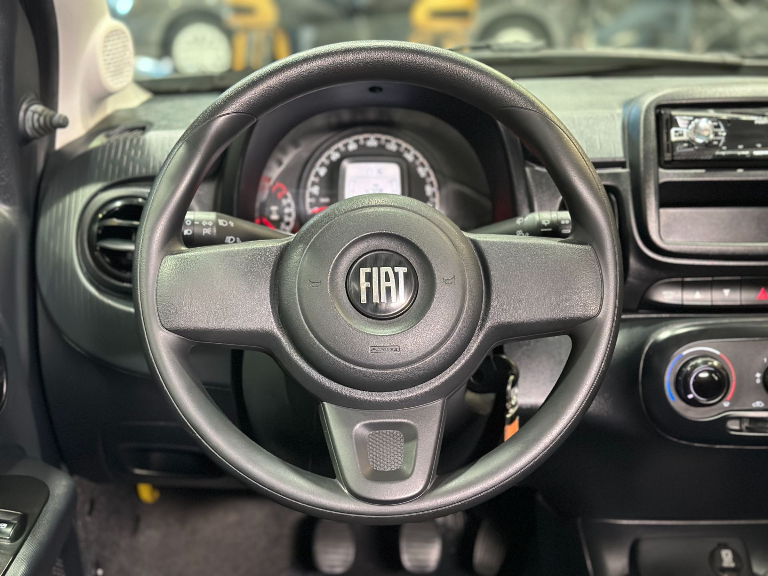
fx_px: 1065
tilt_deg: -17.7
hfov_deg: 39.7
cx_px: 384
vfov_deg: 30.3
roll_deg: -1.0
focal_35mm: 48
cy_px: 288
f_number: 1.78
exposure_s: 1/40
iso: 640
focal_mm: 6.86
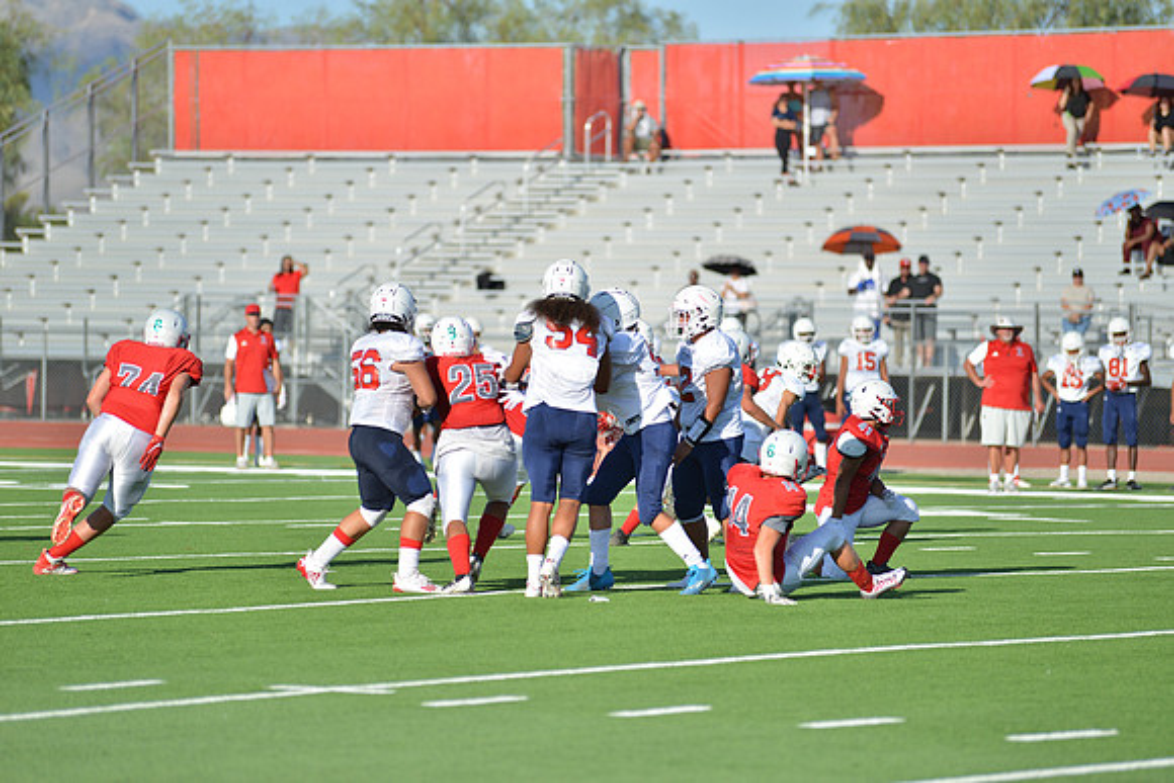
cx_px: 587
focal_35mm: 200
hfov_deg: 10.3
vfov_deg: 6.9
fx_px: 6523
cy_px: 392
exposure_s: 1/1600
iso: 100
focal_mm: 200
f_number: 2.8
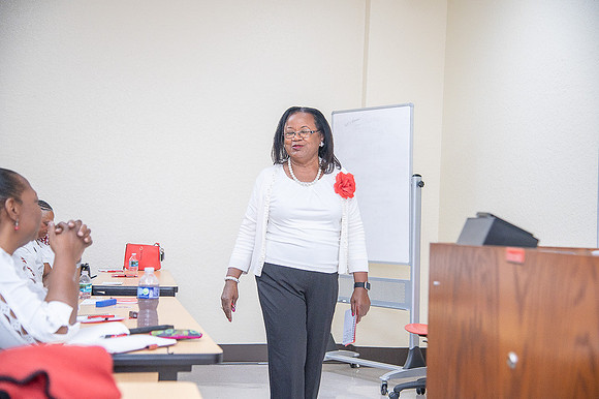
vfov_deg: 24.6
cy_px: 200
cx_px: 300
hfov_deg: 36.3
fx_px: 915
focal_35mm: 55
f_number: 4
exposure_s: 1/200
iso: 800
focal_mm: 55
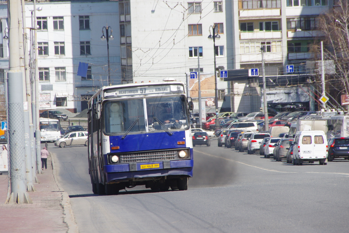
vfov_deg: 3.7
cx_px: 174
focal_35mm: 375
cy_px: 116
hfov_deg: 5.5
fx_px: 3635
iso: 400
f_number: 13
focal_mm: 250
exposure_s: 1/500
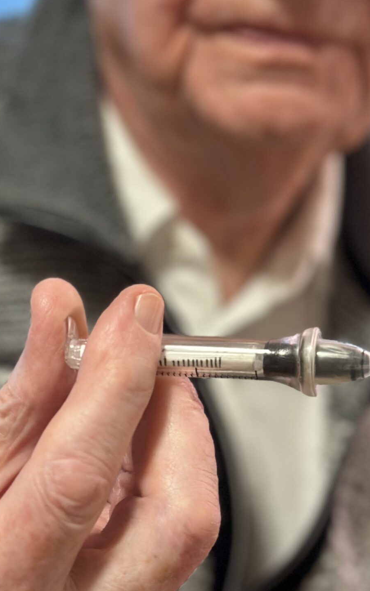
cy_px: 89
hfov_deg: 14.5
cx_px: 256
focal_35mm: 90
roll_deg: +1.3
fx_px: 1451
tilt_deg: -5.6
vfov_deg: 22.6
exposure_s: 1/53
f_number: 1.78
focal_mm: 6.86
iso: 320
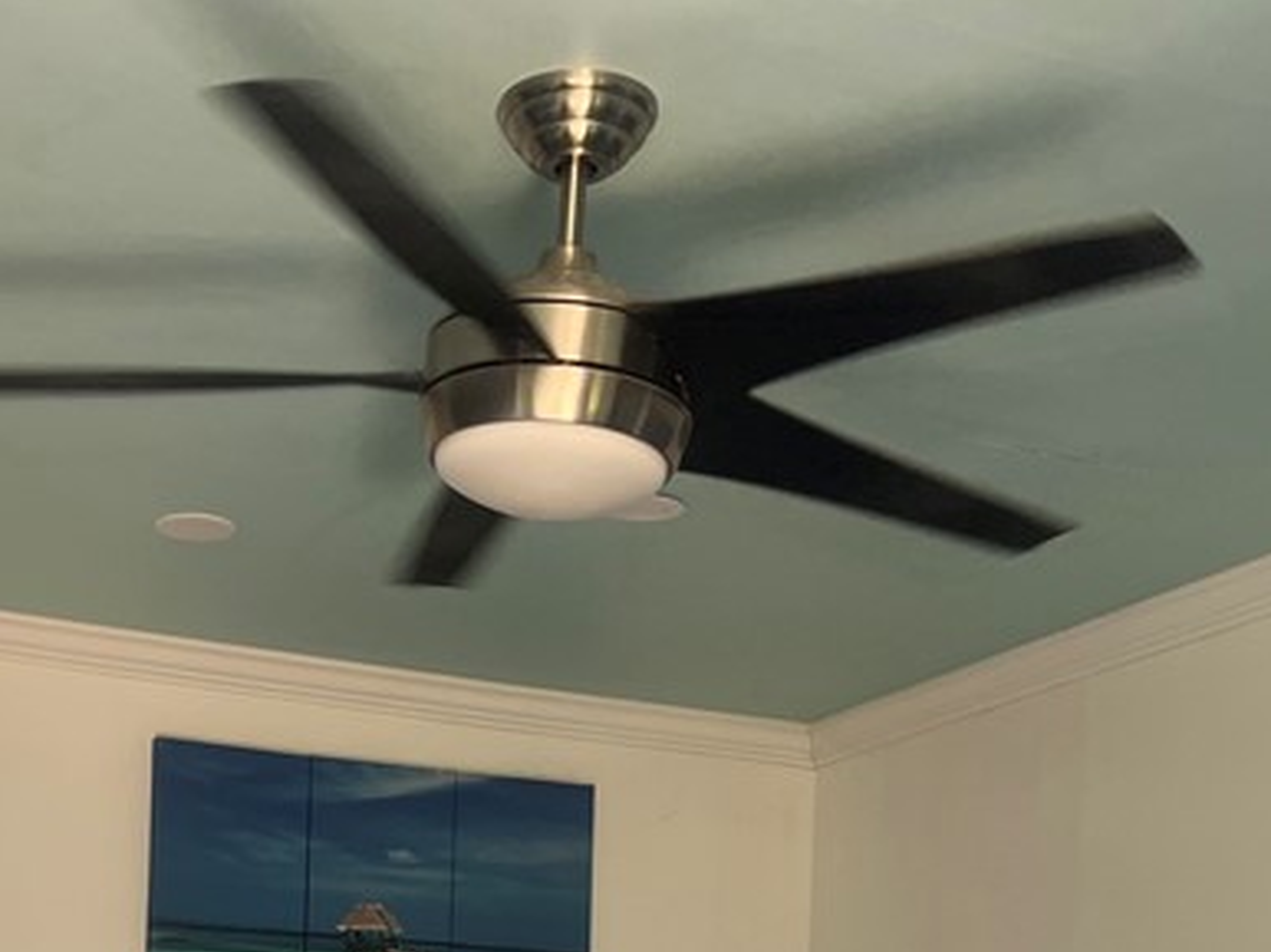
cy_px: 1206
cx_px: 310
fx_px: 2532
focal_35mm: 69
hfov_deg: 27.8
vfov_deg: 19.7
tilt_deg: +3.1
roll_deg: -2.2
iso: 64
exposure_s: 1/120
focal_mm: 5.7
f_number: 1.5
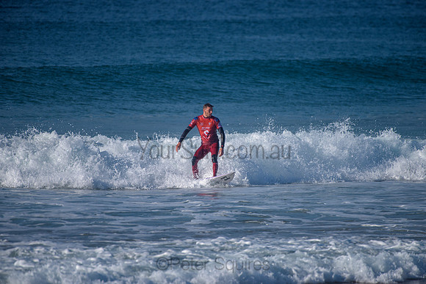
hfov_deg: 4.0
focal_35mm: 517
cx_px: 213
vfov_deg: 2.7
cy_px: 142
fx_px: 6123
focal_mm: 500
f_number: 5.6
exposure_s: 1/2000
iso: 160
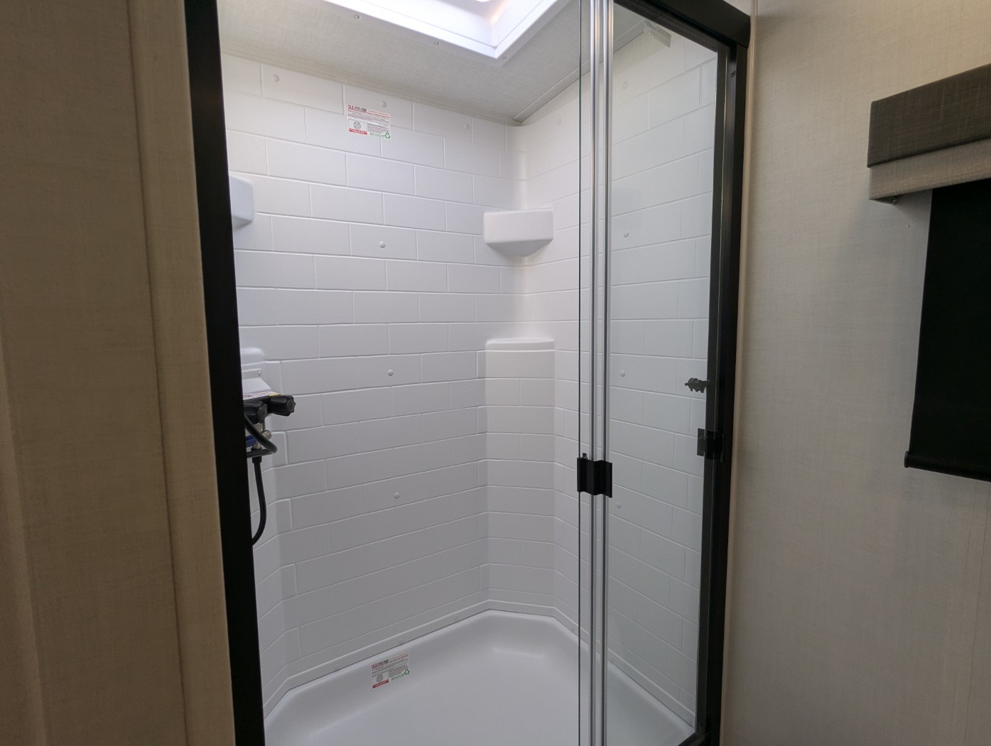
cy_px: 373
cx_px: 496
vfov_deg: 78.2
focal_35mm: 16
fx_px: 459
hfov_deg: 94.4
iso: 43
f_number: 2.2
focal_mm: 2.35
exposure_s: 1/129
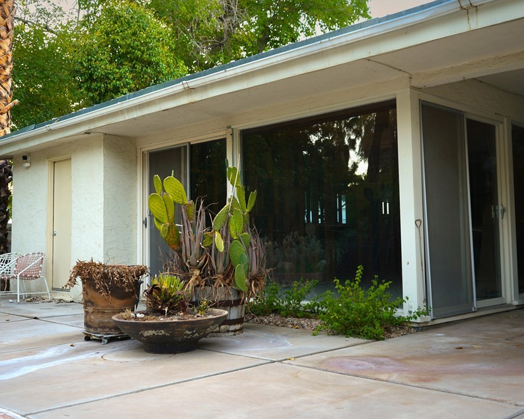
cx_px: 247
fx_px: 605
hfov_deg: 46.8
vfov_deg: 38.2
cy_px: 194
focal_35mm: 39
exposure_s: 1/20
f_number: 4
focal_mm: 32
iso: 64
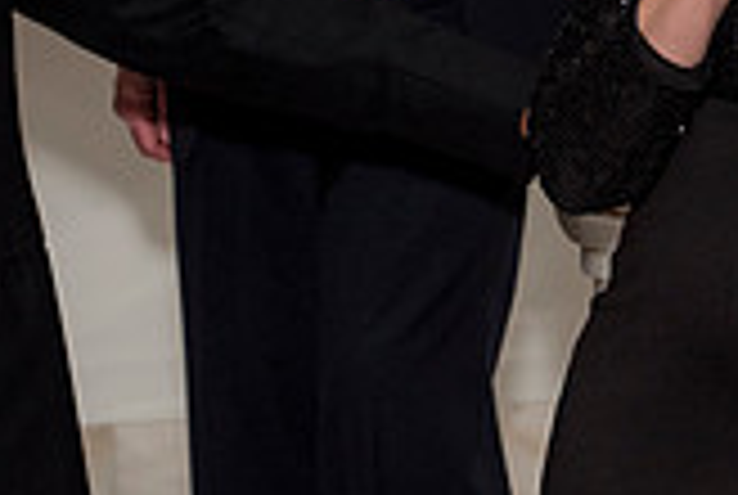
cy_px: -171
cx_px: 878
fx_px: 5134
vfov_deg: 5.5
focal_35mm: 250
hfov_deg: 8.1
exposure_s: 1/125
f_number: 5
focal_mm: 55
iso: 800
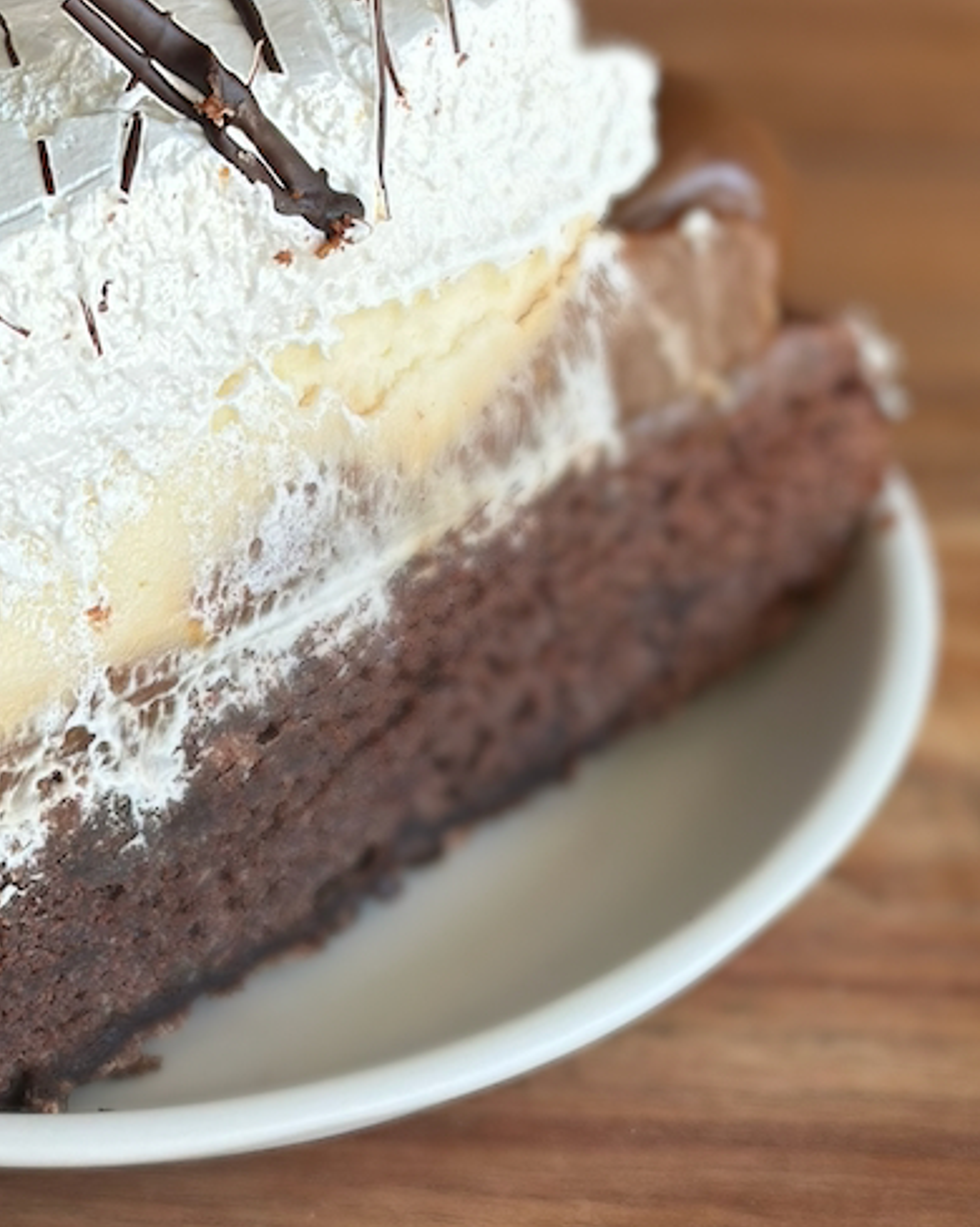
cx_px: 425
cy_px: 510
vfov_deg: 15.6
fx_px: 4462
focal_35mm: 123
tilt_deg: -33.9
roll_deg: +3.3
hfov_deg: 12.5
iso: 80
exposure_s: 1/409
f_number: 1.78
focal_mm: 6.86
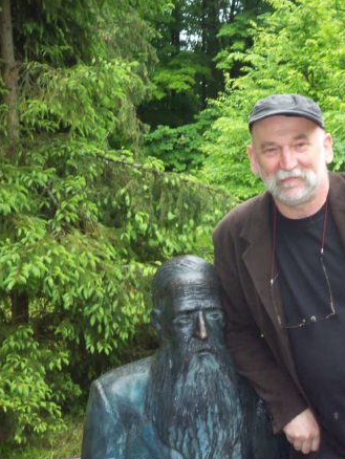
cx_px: 294
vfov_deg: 35.5
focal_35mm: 54
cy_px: 235
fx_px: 717
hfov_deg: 26.4
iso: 160
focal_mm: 5.7
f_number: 2.9
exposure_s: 1/30
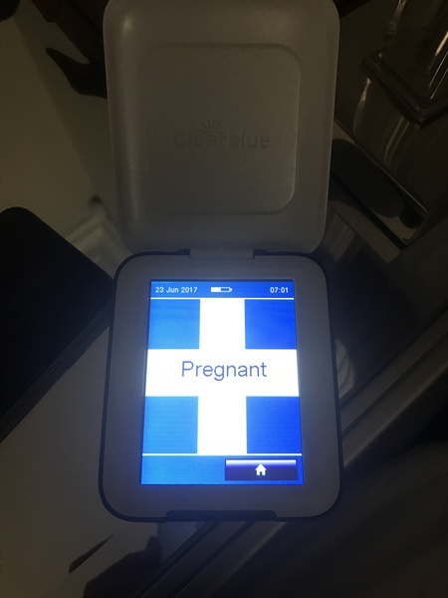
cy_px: 299
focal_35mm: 28
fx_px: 483
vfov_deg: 63.4
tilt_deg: -70.1
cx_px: 224
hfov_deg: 49.7
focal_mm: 3.99
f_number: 1.8
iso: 50
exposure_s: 1/17
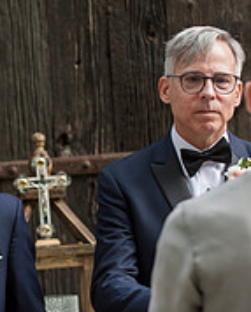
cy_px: 222
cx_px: -5
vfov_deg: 5.5
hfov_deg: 4.4
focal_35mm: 354
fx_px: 3279
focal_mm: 116
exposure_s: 1/500
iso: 800
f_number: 3.5
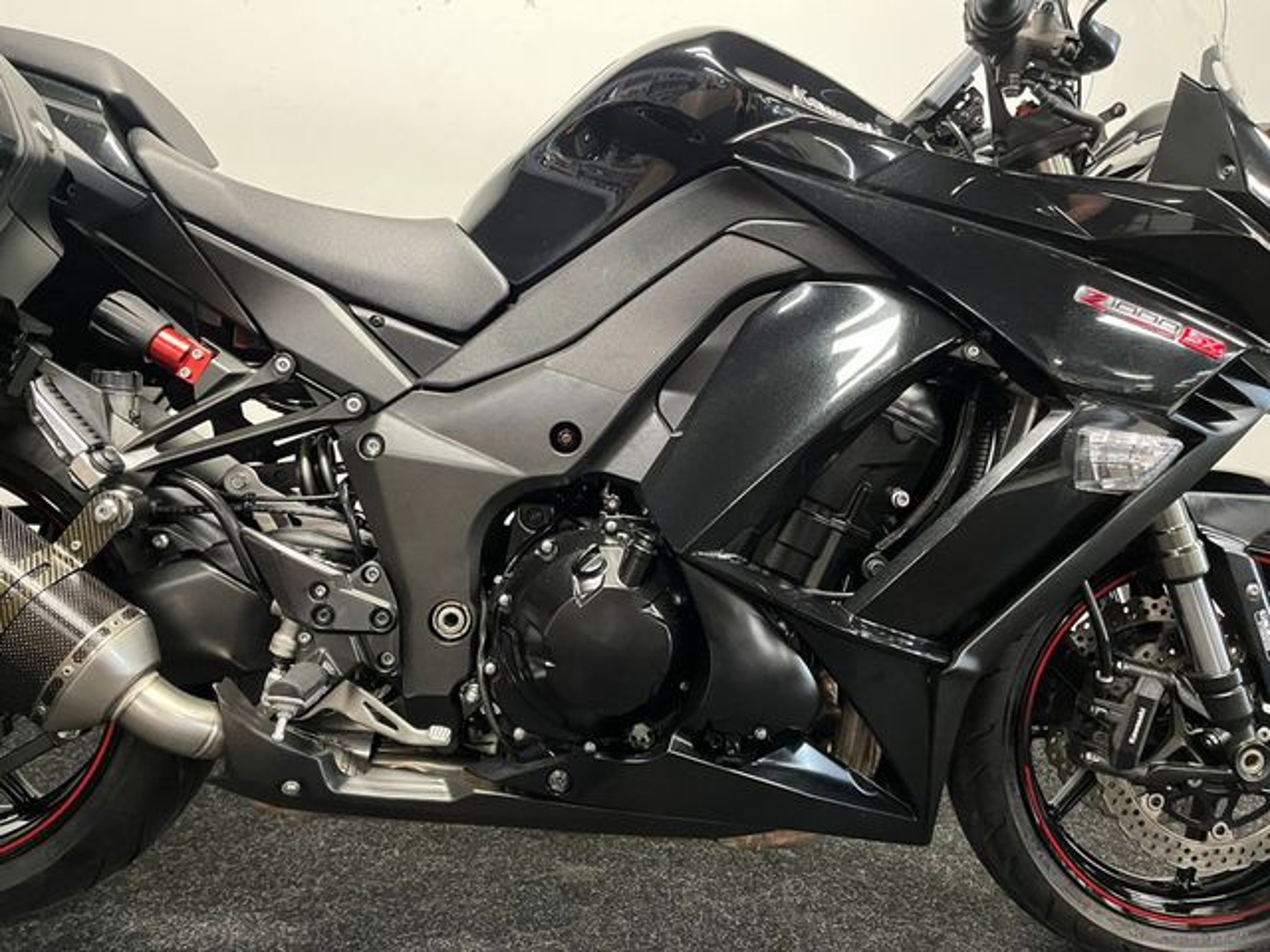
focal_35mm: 26
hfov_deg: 67.3
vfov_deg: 53.1
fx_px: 954
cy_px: 476
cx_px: 635
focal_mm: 5.1
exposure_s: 1/33
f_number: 1.6
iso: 500
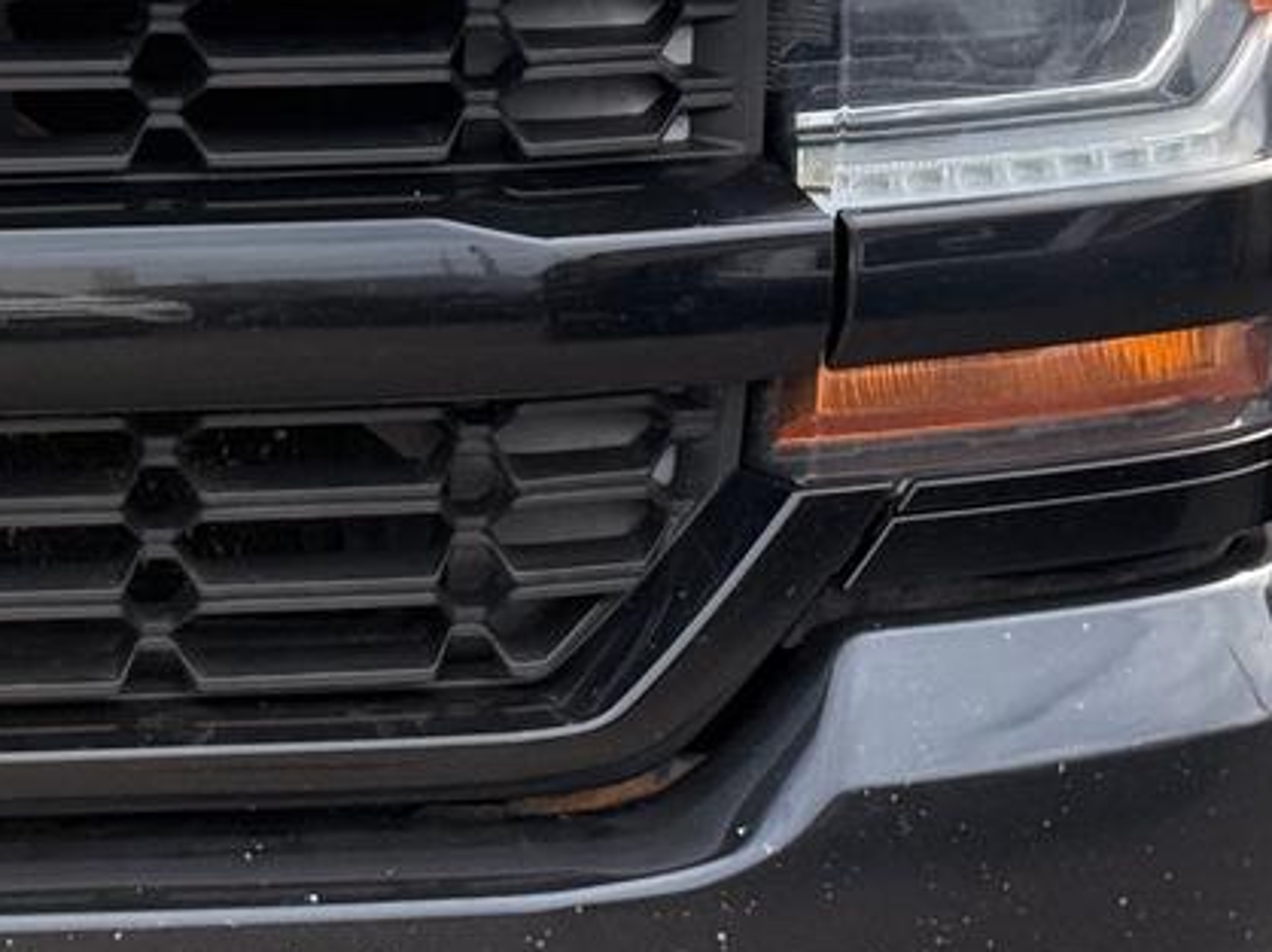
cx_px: -450
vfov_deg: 10.1
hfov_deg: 12.9
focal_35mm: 147
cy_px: 186
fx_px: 5399
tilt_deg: -8.8
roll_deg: +1.4
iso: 100
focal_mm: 6.76
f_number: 1.78
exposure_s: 1/1883
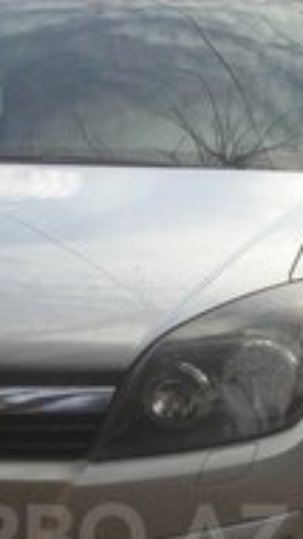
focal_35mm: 94
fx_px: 1341
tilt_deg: -19.8
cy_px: 536
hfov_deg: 12.8
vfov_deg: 21.9
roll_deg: +0.3
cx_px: 71
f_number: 2.4
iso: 50
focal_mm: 4.12
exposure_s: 1/361
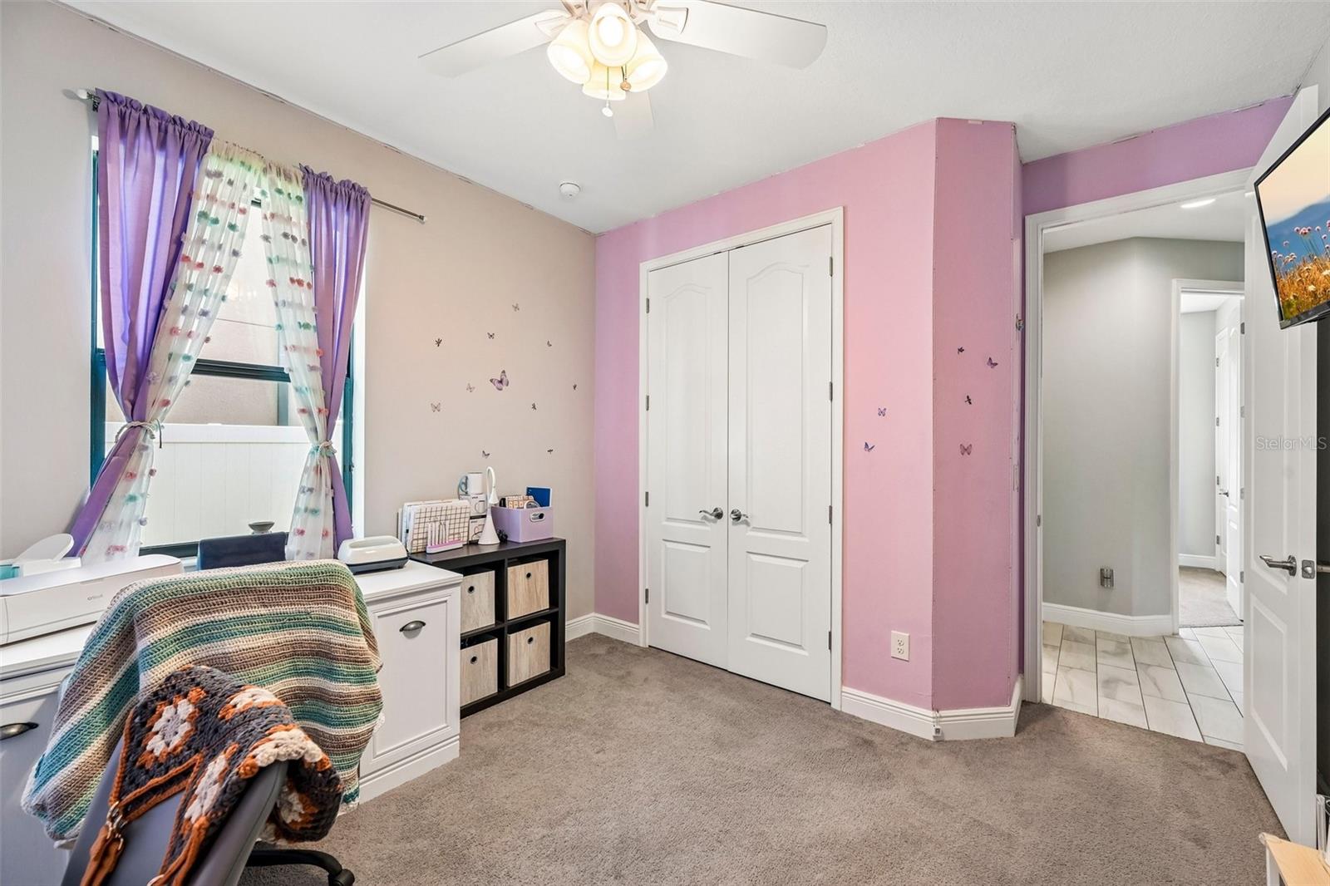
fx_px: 517
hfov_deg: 104.3
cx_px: 665
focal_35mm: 14
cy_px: 443
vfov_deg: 81.2
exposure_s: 1/30
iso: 400
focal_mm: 14
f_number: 8
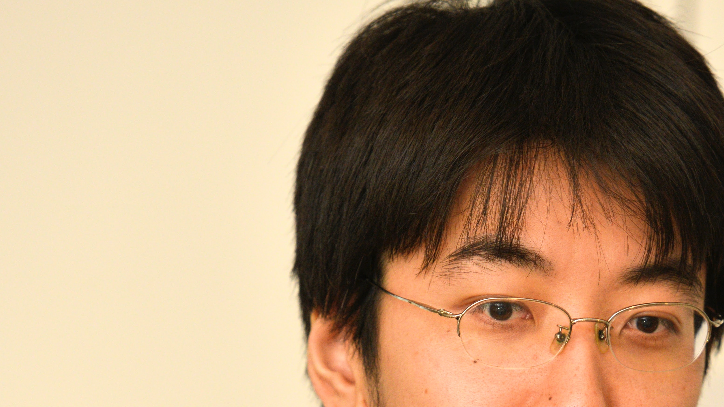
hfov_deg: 5.4
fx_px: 7641
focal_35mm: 398
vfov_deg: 3.0
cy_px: 479
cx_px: 564
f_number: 3.5
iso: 800
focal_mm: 160
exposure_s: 1/160
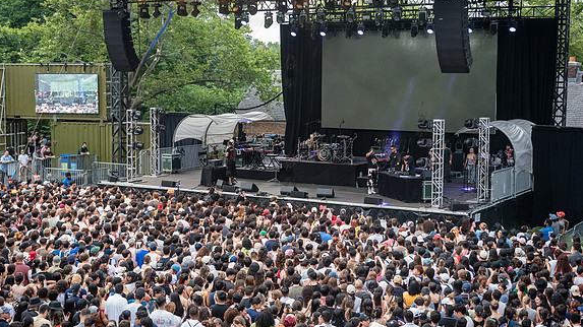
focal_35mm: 55
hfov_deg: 37.9
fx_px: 850
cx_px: 290
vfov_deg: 21.8
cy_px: 168
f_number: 4.5
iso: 4000
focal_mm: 50
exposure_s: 1/320
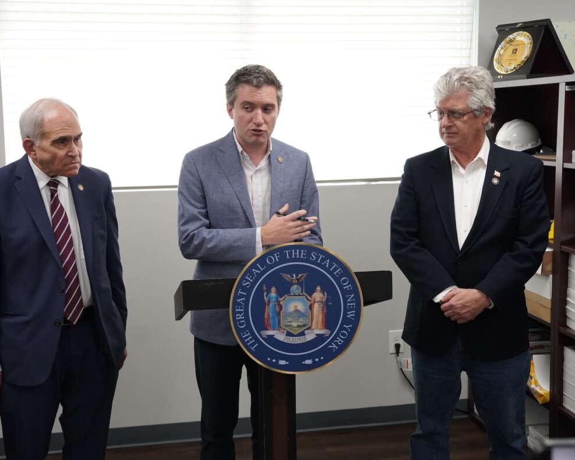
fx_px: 835
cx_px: 270
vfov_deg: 30.8
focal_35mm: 49
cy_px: 231
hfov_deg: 38.0
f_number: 5.6
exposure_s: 1/200
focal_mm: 28.7
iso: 2500
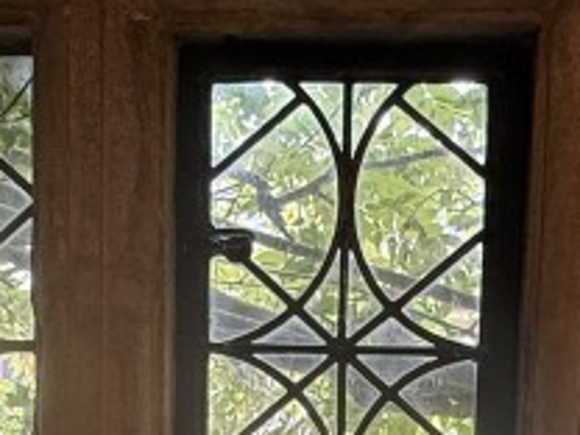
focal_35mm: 69
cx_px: 354
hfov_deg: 28.1
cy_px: 639
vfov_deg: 18.9
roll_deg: -1.4
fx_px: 1156
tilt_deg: -5.8
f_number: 2.2
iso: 125
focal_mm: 2.22
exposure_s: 1/100
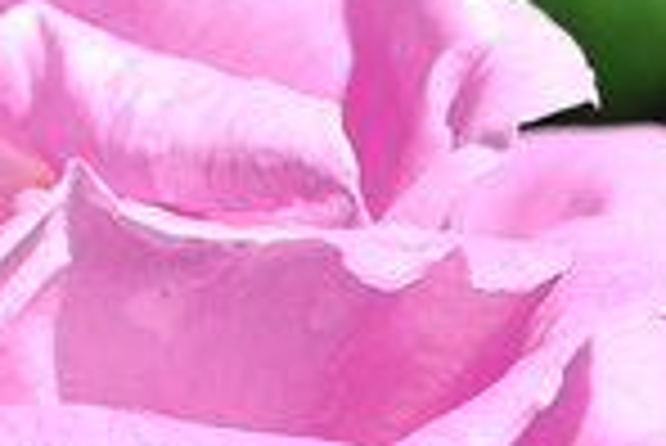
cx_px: -36
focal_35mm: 285
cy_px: 378
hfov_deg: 7.2
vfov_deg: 4.8
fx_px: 5272
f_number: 11
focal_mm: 55
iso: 200
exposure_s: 1/500
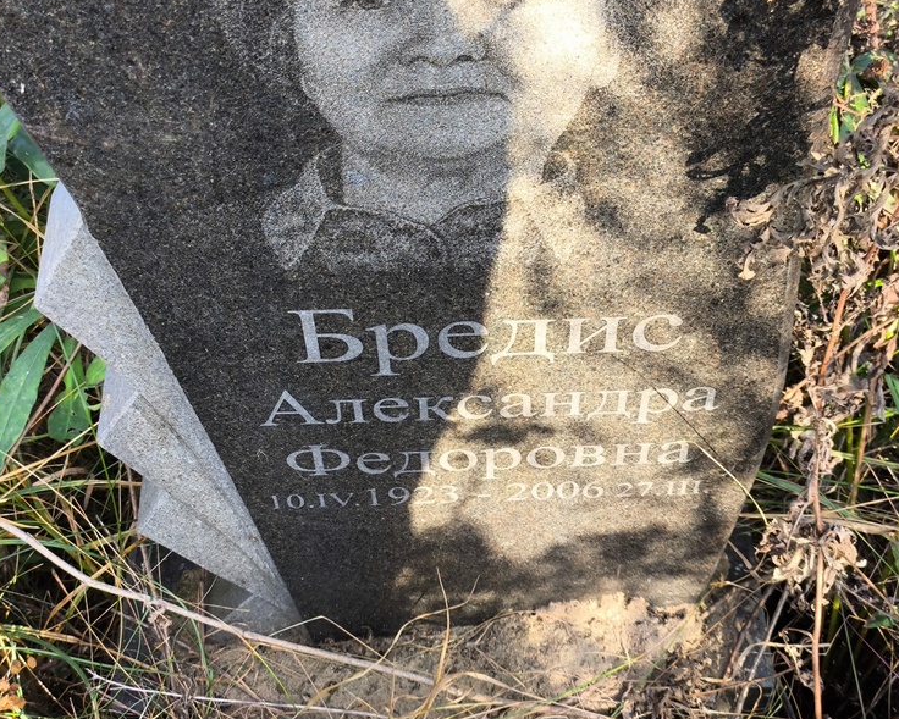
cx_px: 476
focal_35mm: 53
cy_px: 360
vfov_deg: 28.6
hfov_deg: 35.3
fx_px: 1410
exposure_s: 1/118
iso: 50
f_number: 1.7
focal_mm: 4.71
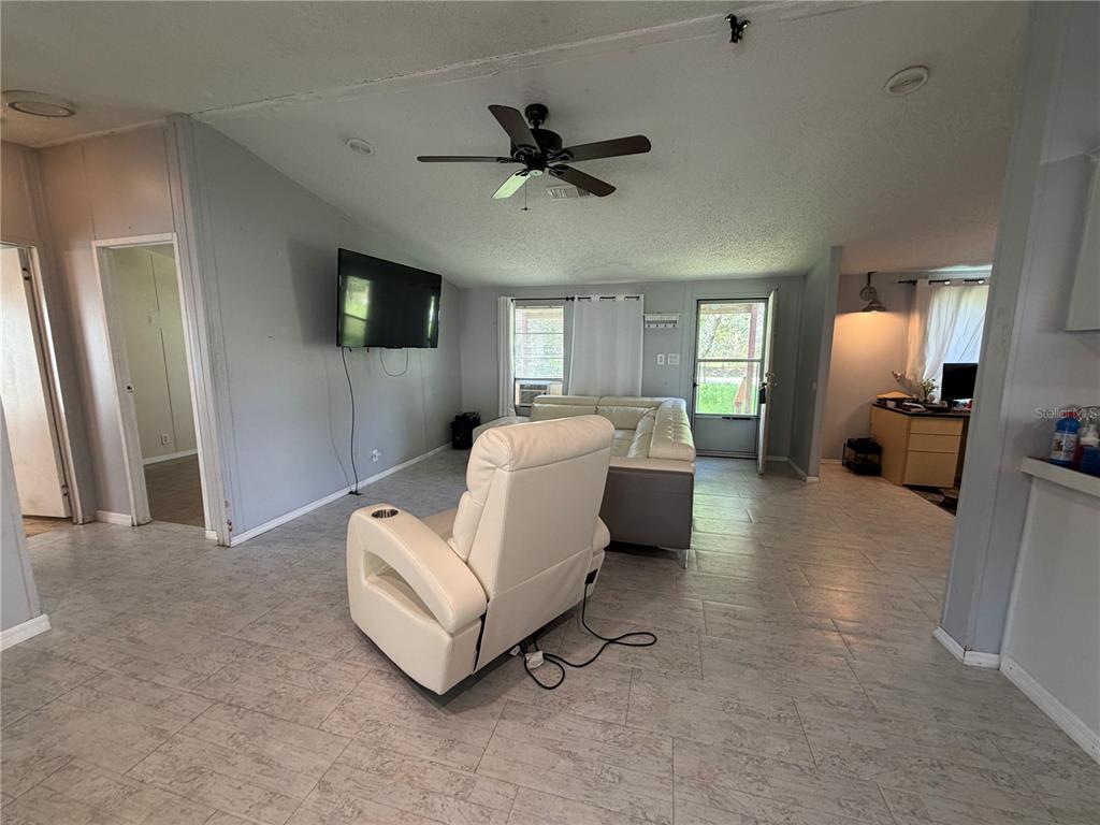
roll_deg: +0.1
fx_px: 445
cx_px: 550
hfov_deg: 102.1
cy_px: 412
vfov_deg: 85.7
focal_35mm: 14
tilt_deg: -8.0
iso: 160
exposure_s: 1/62
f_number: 2.2
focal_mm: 2.22
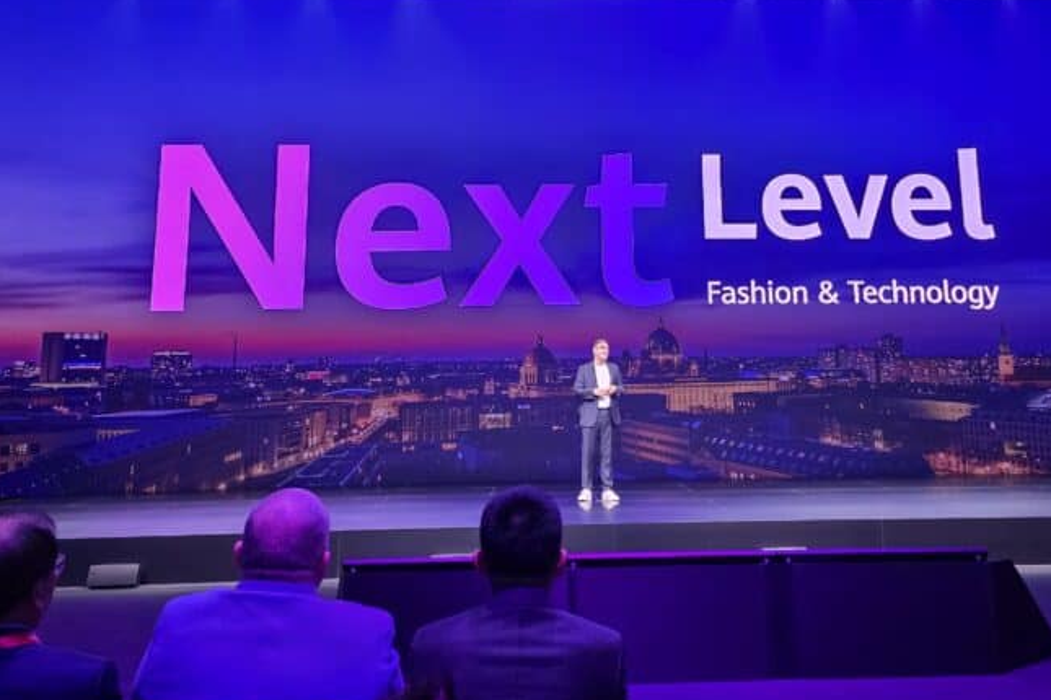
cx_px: 596
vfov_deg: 34.3
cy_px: 174
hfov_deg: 50.5
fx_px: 1109
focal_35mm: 38
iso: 800
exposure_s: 1/120
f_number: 1.7
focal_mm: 6.3
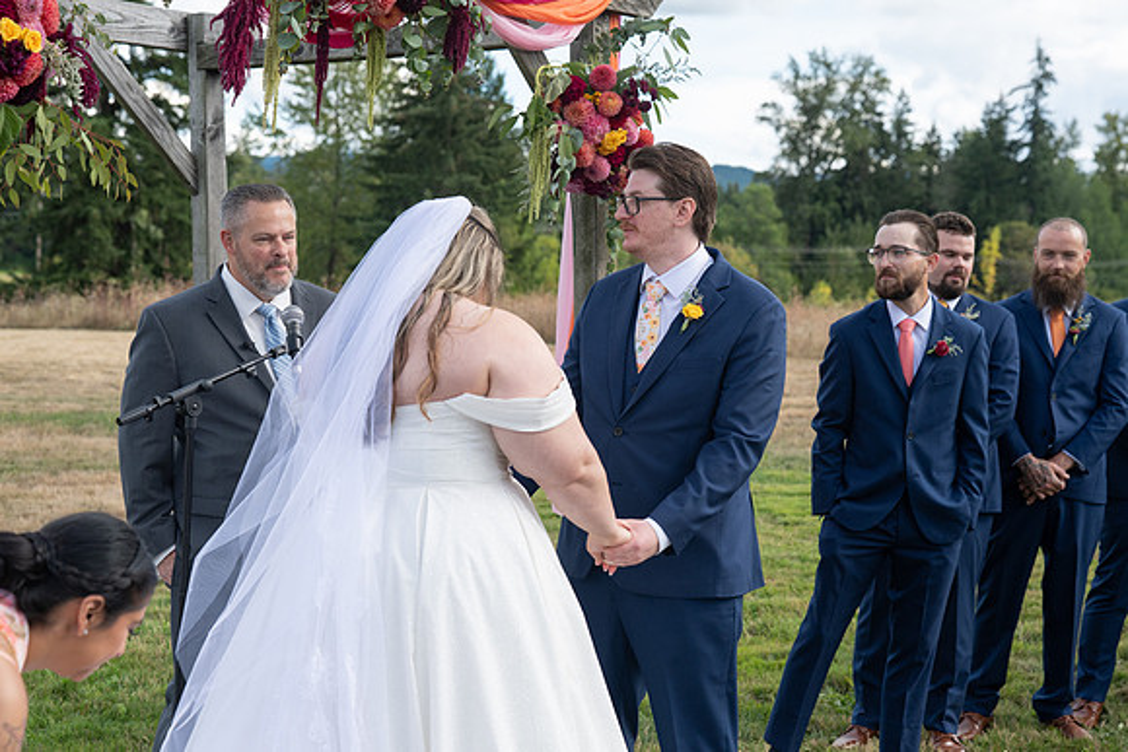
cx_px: 564
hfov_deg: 36.2
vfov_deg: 24.6
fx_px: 1724
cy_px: 376
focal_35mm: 55
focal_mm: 55
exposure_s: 1/1000
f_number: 4.5
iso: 400
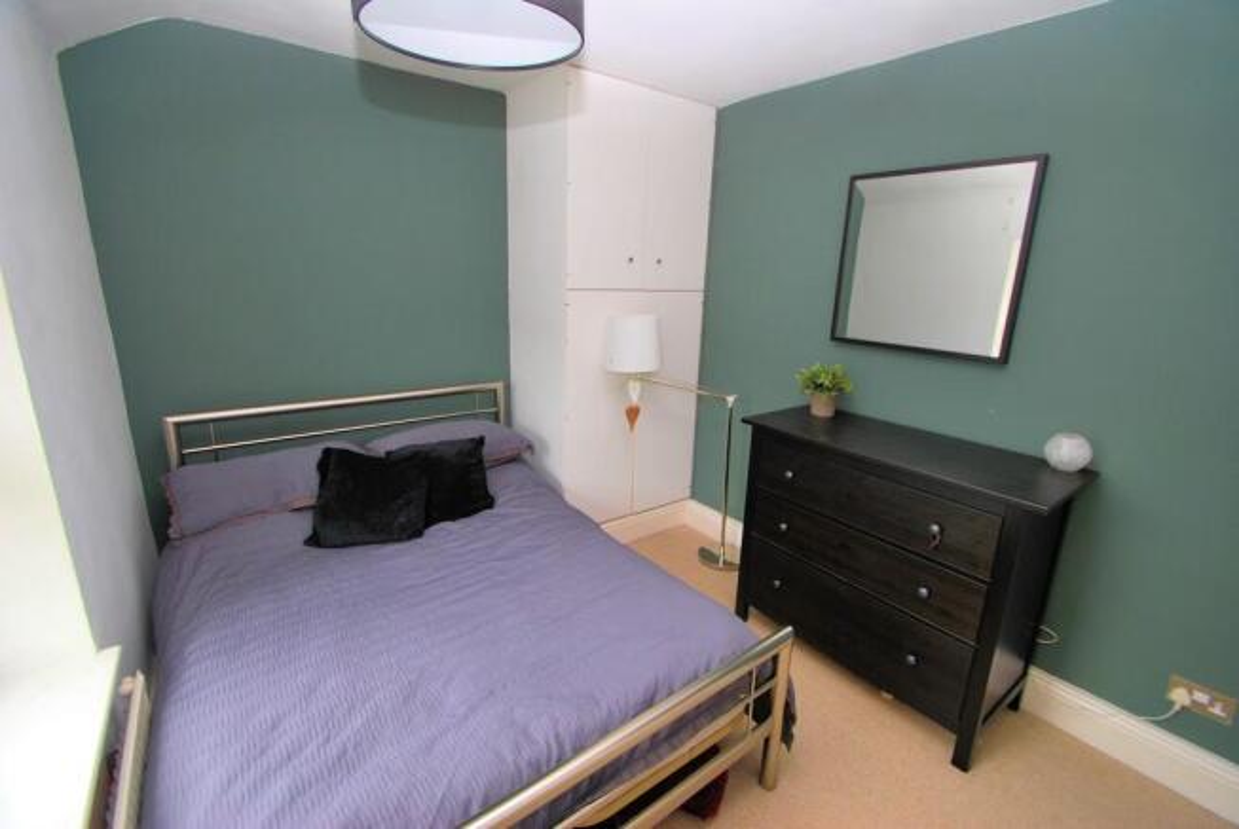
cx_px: 620
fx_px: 517
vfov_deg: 77.5
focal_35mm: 15
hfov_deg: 100.3
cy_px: 414
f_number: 4
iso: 200
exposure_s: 1/60
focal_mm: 10
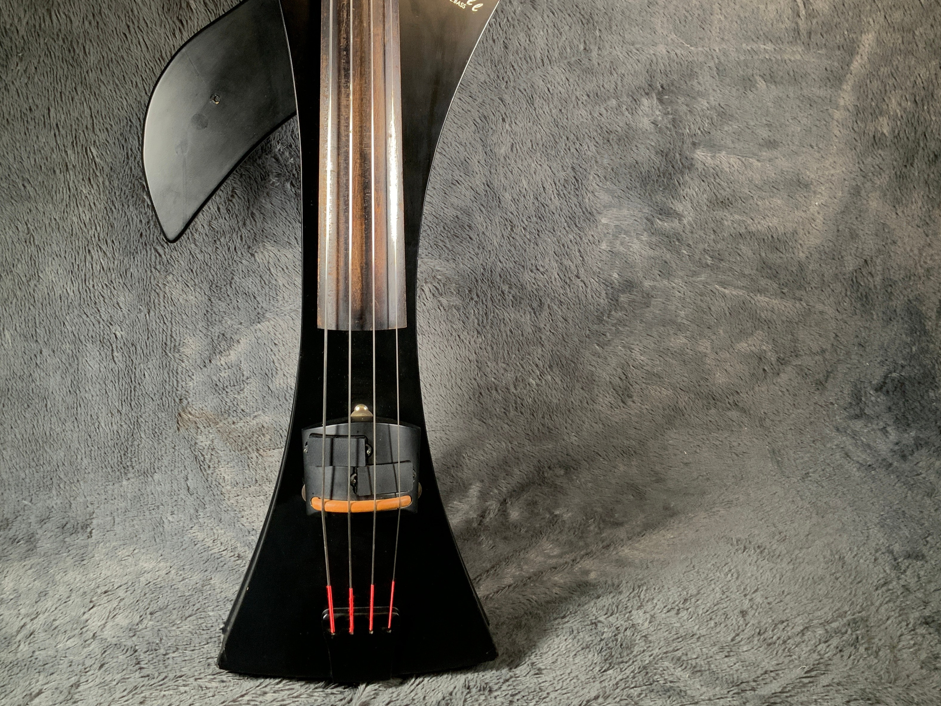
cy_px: 277
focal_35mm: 37
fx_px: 1006
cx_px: 382
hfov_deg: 49.9
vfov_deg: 38.5
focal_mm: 3
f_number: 1.8
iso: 50
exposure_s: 1/78
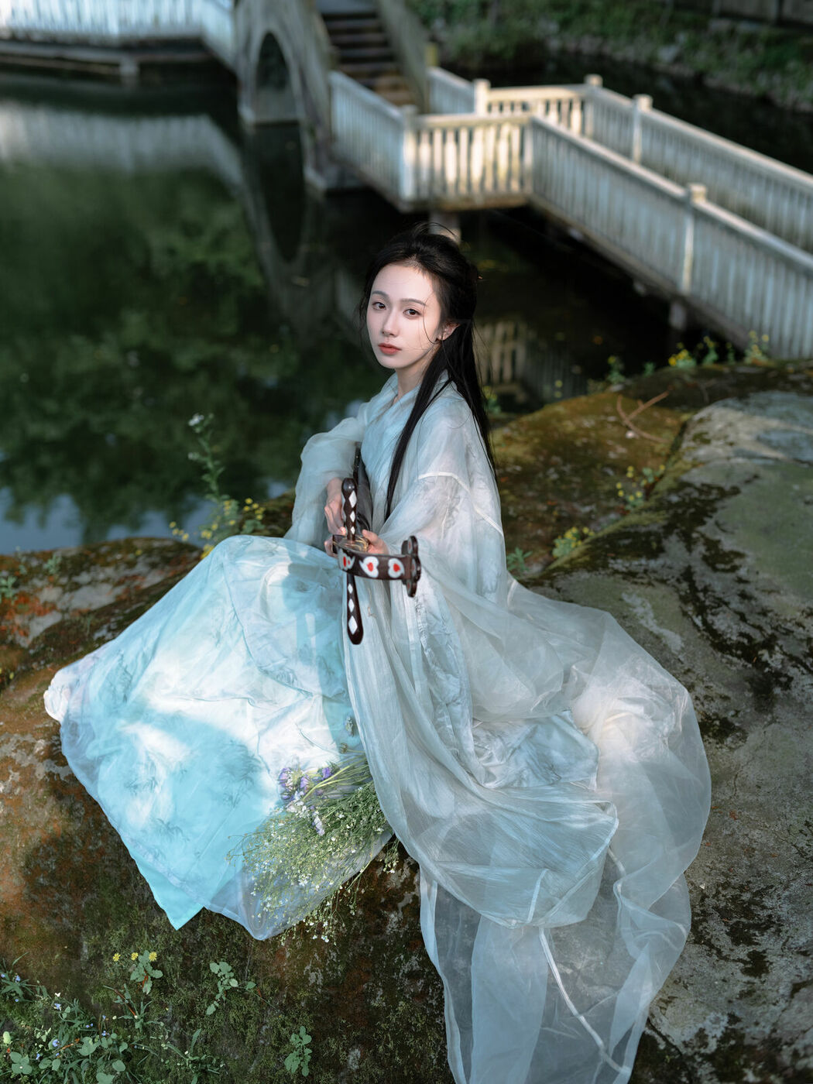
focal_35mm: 40
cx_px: 406
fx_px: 1253
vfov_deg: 46.8
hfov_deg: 36.0
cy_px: 542
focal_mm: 50
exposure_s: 1/1250
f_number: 2.5
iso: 320
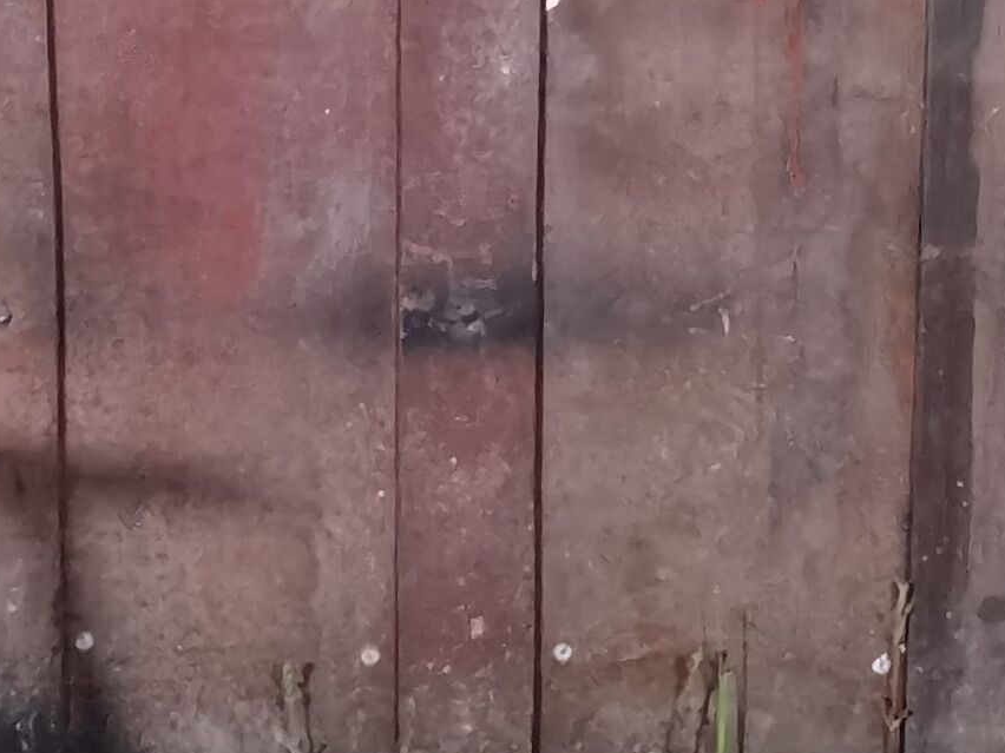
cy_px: 1317
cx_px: 400
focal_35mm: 226
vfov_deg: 6.4
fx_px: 6561
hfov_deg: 8.8
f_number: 1.9
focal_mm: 6.71
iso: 400
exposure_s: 1/33.3
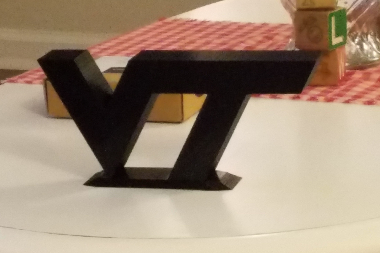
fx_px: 296
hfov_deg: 65.5
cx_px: 188
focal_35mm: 28
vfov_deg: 46.4
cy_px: 124
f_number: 1.7
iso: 800
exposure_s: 1/40
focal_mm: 4.2
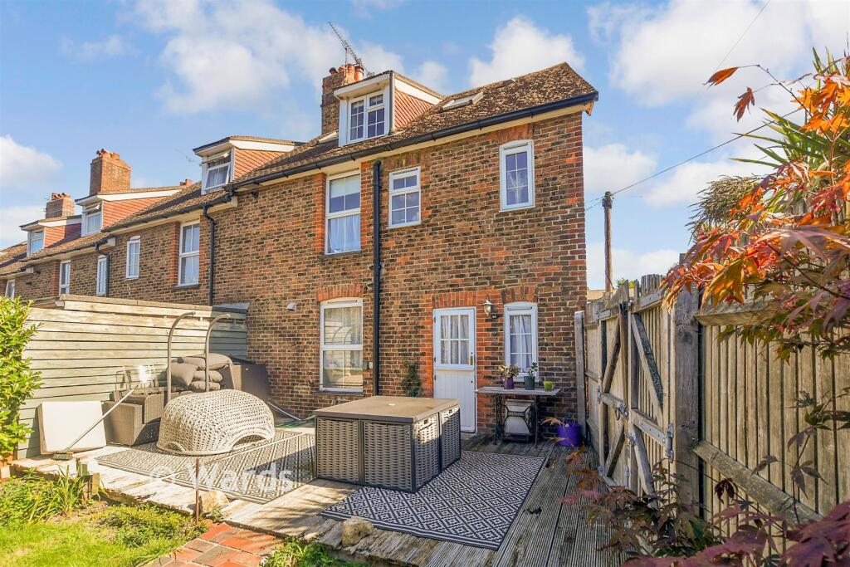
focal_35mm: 15
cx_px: 425
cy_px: 284
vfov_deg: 77.3
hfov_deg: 100.4
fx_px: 354
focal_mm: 10
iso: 160
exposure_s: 1/200
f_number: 8
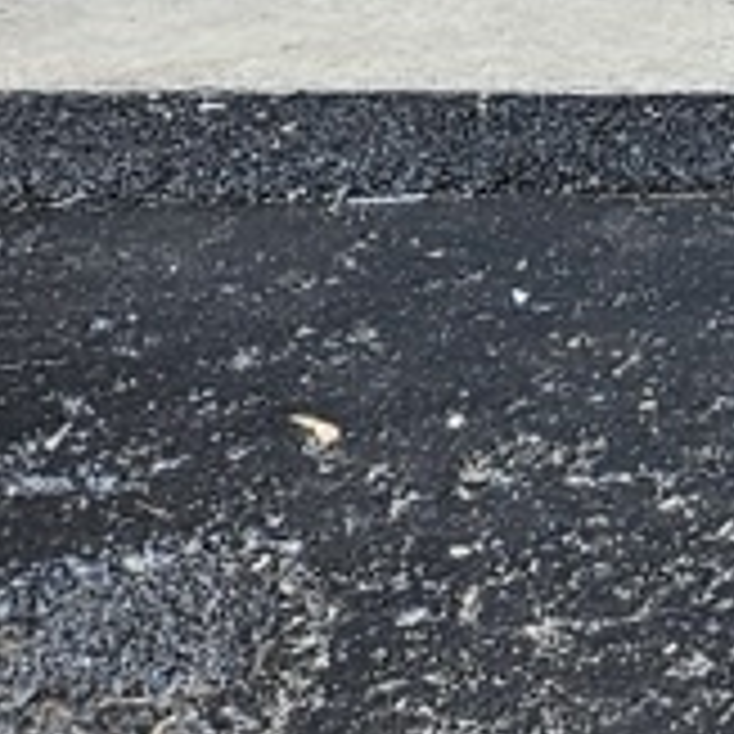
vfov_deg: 7.5
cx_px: 2179
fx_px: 4798
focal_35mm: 200
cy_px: -1599
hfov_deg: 7.7
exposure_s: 1/377
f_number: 1.8
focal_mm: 5.4
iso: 50
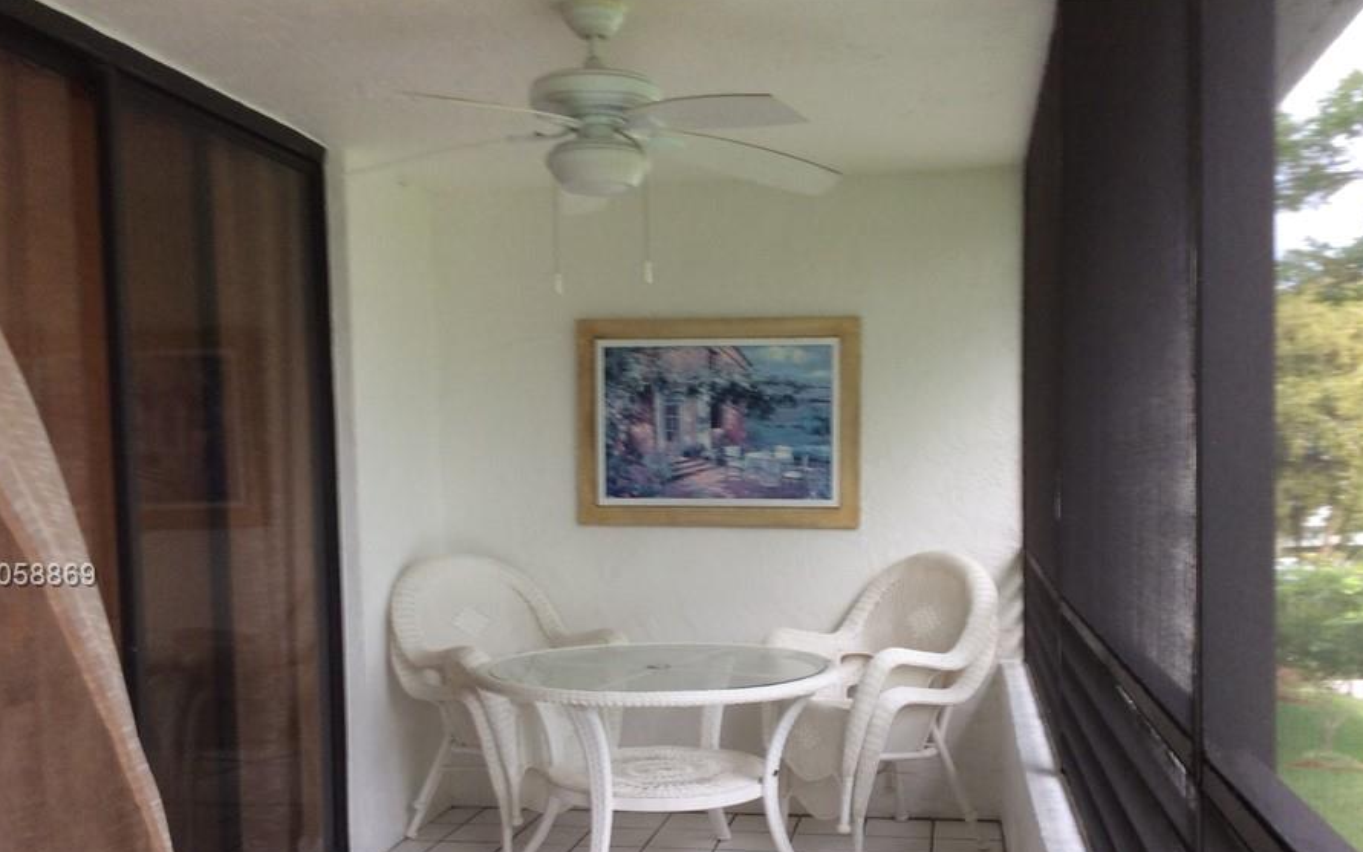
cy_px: 577
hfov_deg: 50.4
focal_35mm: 39
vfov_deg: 32.5
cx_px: 722
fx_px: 1449
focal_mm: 3.3
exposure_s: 1/30
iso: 32
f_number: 2.4
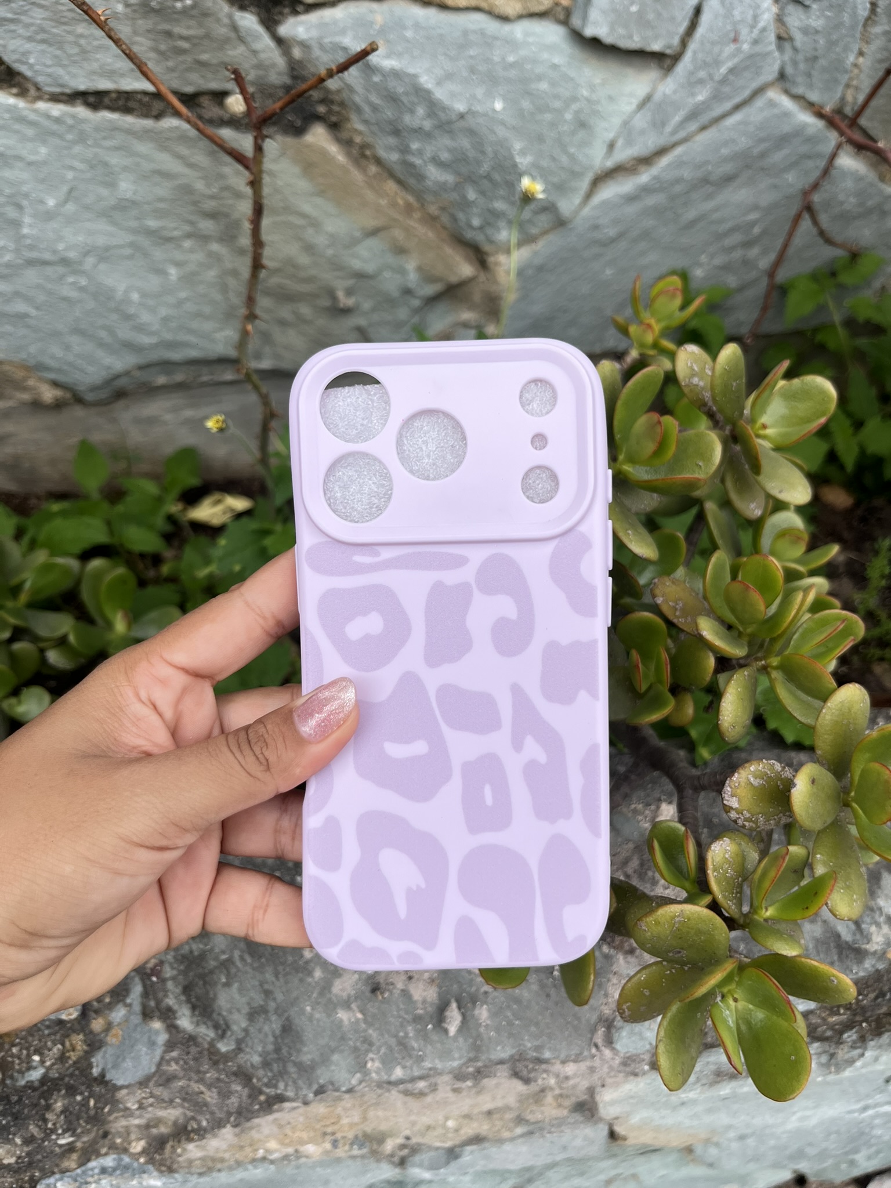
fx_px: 892
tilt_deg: -49.5
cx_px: 446
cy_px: 594
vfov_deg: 67.3
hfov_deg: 53.1
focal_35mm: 26
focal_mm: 5.1
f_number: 1.6
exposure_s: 1/1832
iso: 50
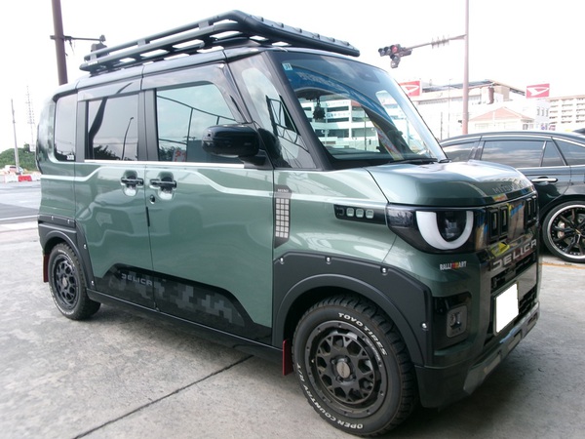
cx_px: 292
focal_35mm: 28
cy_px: 220
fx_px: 473
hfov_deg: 63.4
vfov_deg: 49.7
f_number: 10.8
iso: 100
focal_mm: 5.1
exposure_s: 1/45
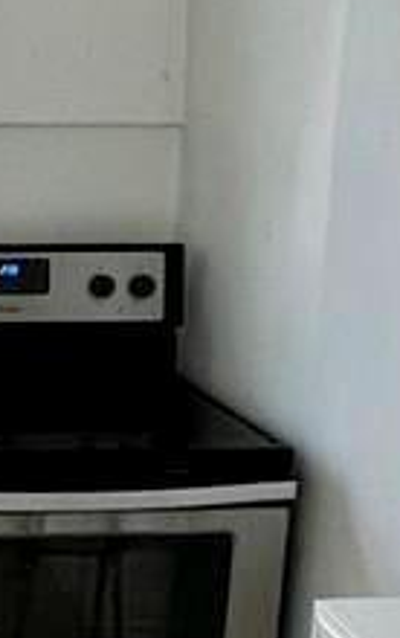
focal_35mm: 75
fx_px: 1305
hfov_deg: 15.7
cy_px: 383
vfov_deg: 27.4
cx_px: -246
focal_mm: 1.57
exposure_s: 1/99
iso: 160
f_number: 1.8
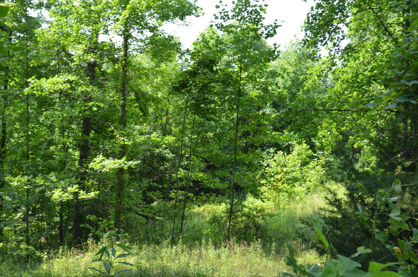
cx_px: 209
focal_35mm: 54
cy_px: 138
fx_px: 626
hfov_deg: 36.9
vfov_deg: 24.9
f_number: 6.3
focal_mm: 36
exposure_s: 1/160
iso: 200
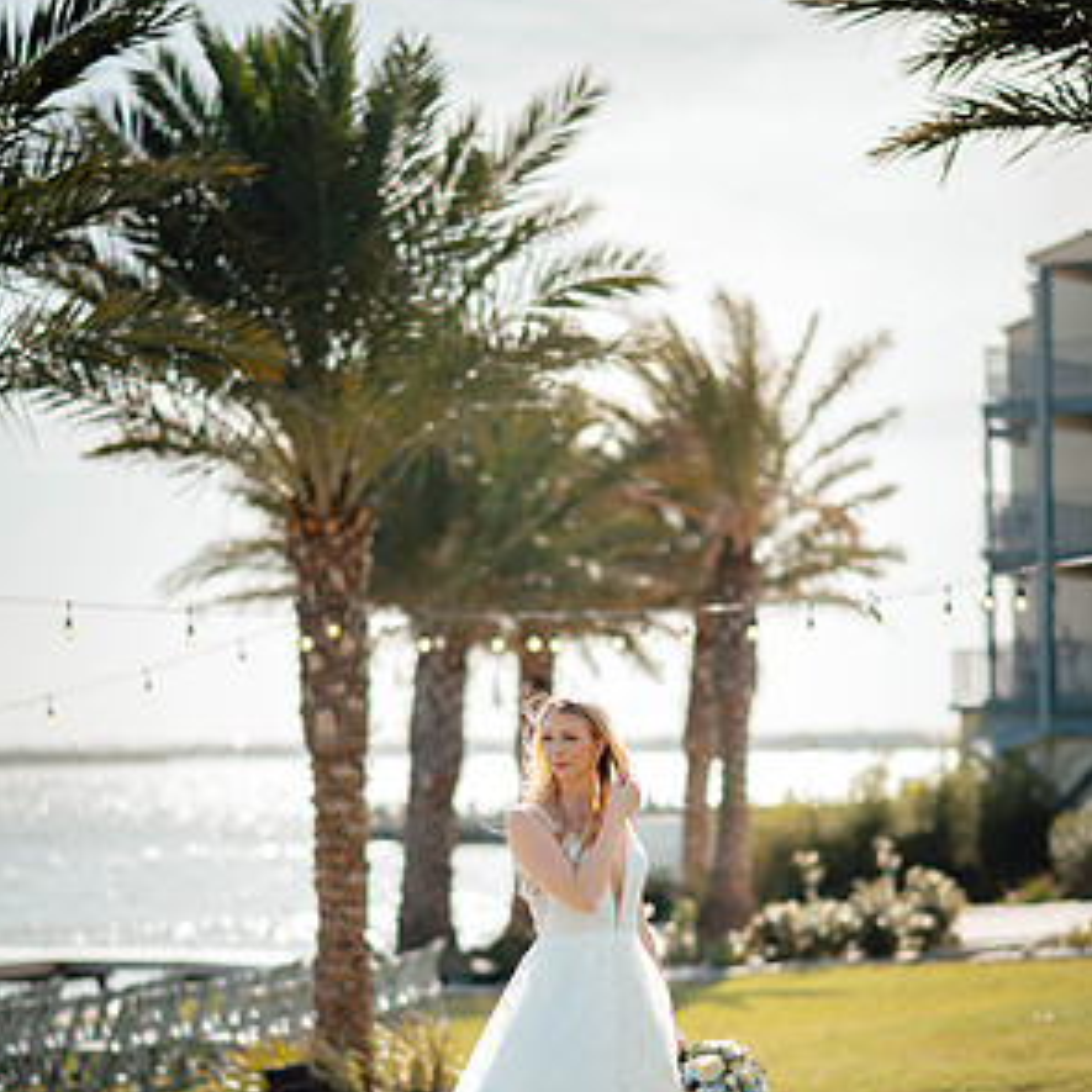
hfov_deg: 15.8
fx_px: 3926
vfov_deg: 15.8
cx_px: 542
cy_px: 807
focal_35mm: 110
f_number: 1.8
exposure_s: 1/2500
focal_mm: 85
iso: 50
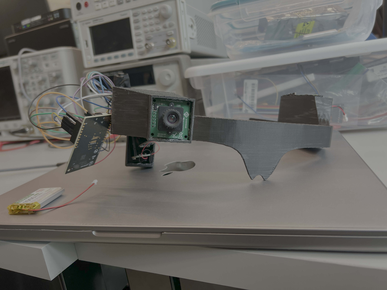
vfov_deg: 53.1
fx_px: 291
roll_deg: +7.3
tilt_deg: -14.5
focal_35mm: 26
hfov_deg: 67.3
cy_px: 145
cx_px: 194
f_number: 1.5
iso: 80
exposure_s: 1/60
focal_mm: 5.7
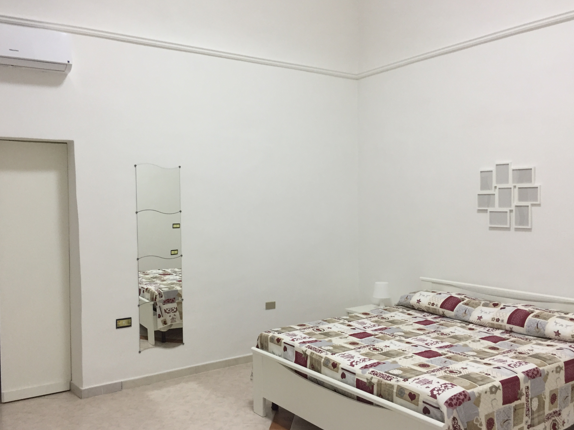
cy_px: 220
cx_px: 278
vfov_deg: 45.4
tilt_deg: -2.1
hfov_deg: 58.3
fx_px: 514
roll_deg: -0.2
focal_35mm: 31
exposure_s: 1/33
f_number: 2.2
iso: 160
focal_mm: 4.15
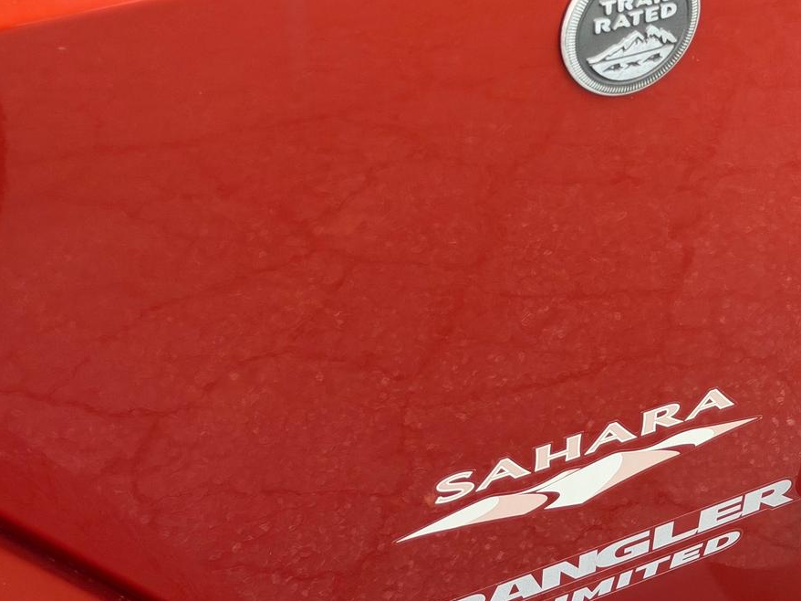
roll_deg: -5.5
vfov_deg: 21.0
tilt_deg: -41.1
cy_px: 291
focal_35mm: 70
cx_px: 566
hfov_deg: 27.5
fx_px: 1619
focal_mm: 6.76
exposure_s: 1/615
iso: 80
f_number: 1.78
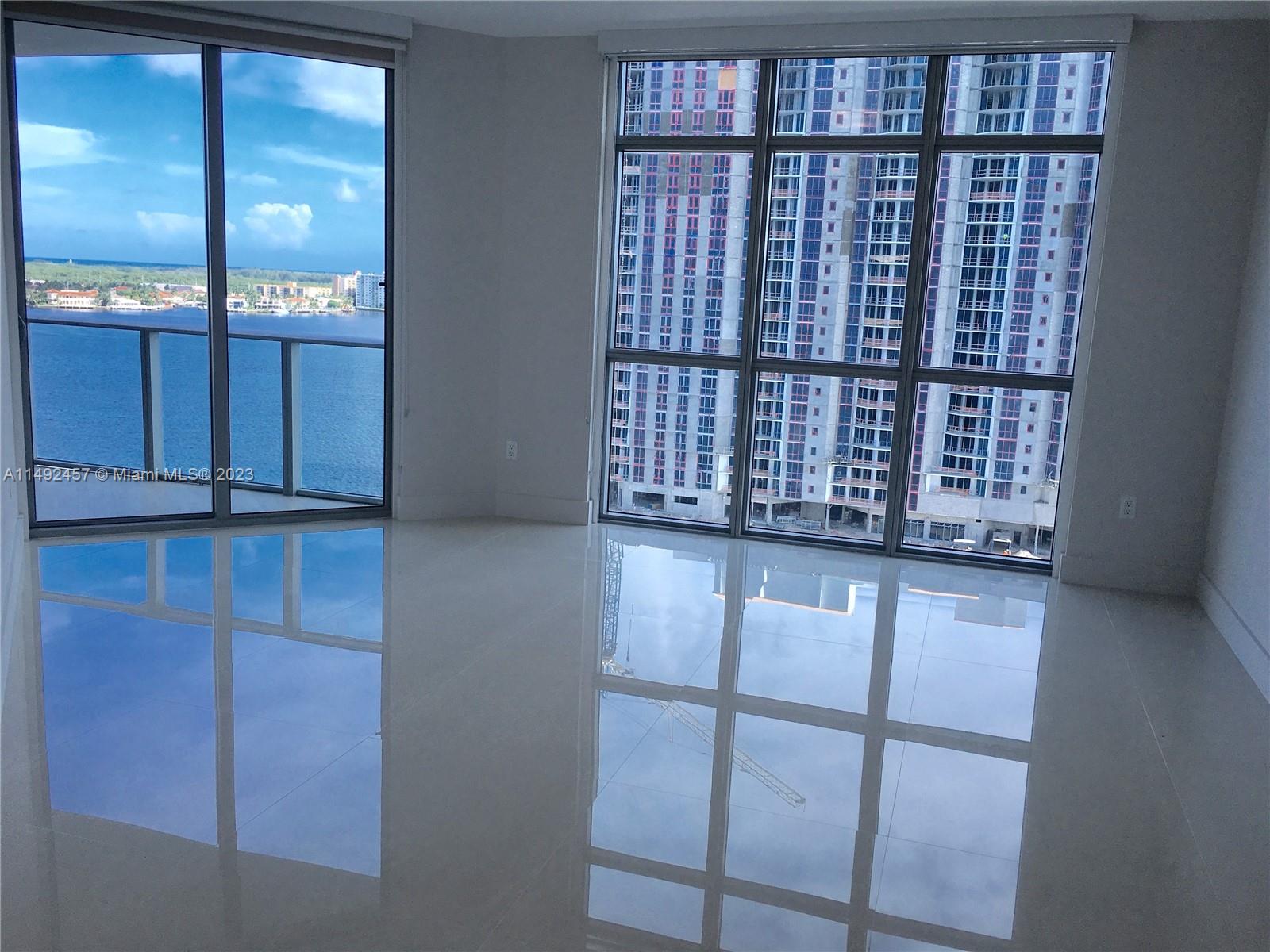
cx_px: 635
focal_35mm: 29
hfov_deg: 61.7
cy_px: 476
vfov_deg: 48.2
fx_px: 1064
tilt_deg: -8.9
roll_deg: -2.2
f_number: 2.2
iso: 25
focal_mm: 4.15
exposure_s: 1/490
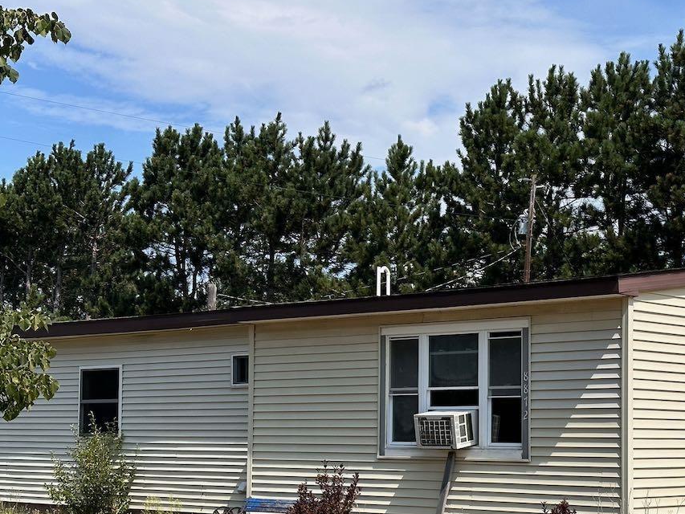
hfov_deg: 26.9
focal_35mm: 72
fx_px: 1425
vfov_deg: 20.4
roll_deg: -0.3
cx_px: 462
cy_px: 353
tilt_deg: +5.1
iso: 64
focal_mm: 6.86
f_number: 1.78
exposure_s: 1/5263
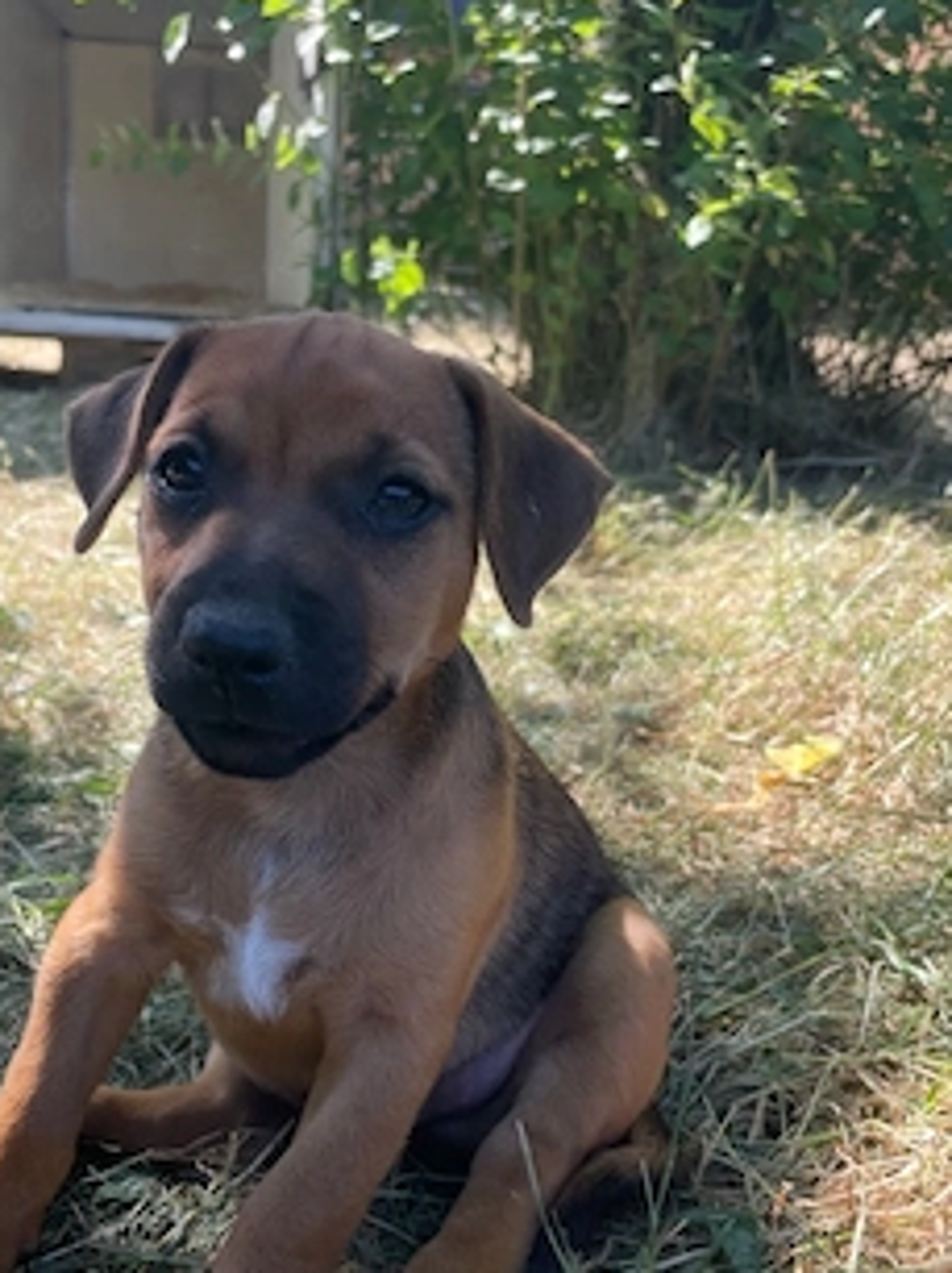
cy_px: 632
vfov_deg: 54.0
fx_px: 1248
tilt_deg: -12.7
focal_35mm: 34
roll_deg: -1.8
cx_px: 370
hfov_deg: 41.5
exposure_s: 1/432
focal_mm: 4.2
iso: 32
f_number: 1.6
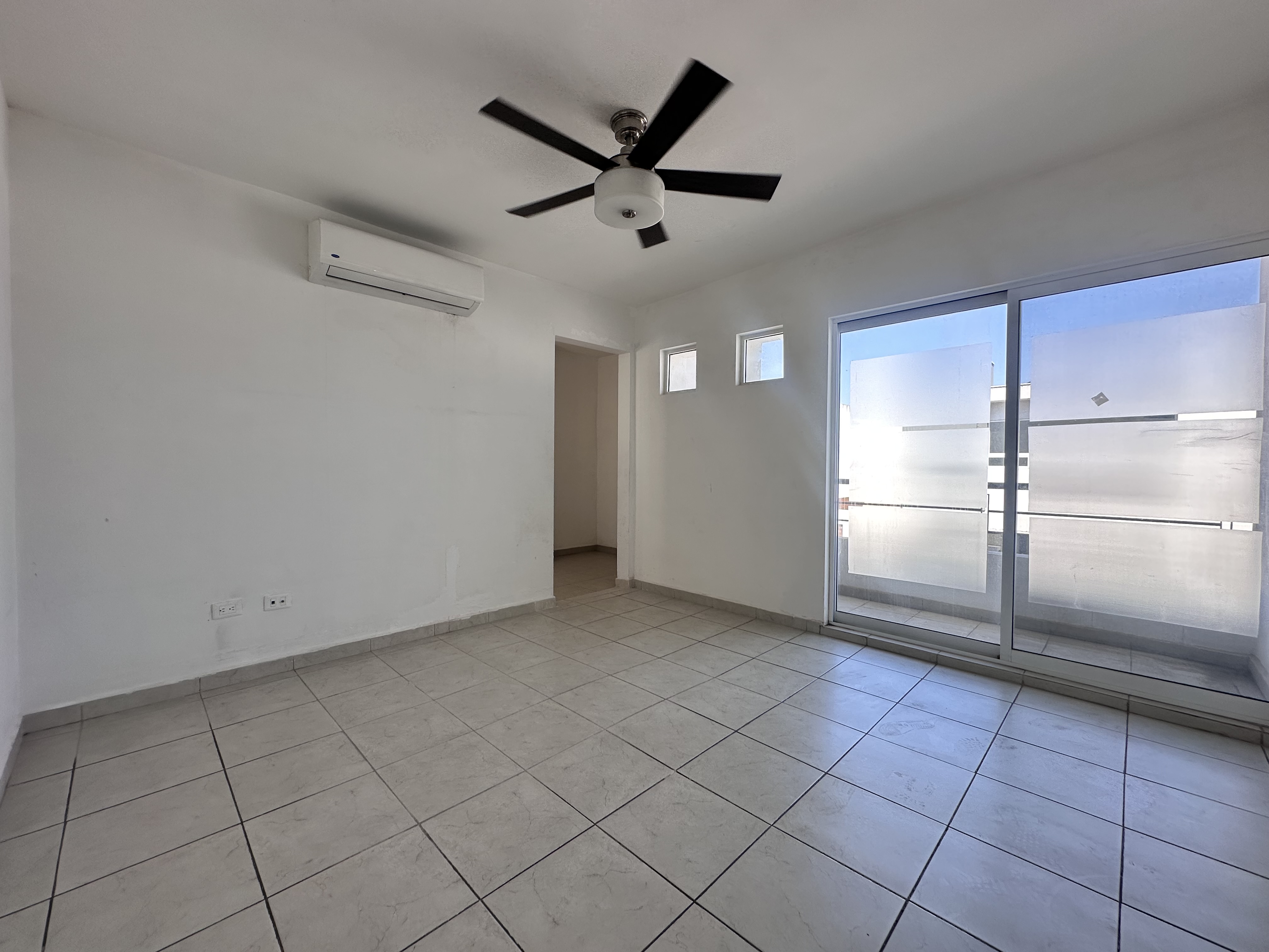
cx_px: 634
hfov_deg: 102.1
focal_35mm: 14
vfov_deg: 85.7
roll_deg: -0.2
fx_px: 513
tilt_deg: -0.3
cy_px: 476
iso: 40
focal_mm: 2.22
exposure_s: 1/208
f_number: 2.2
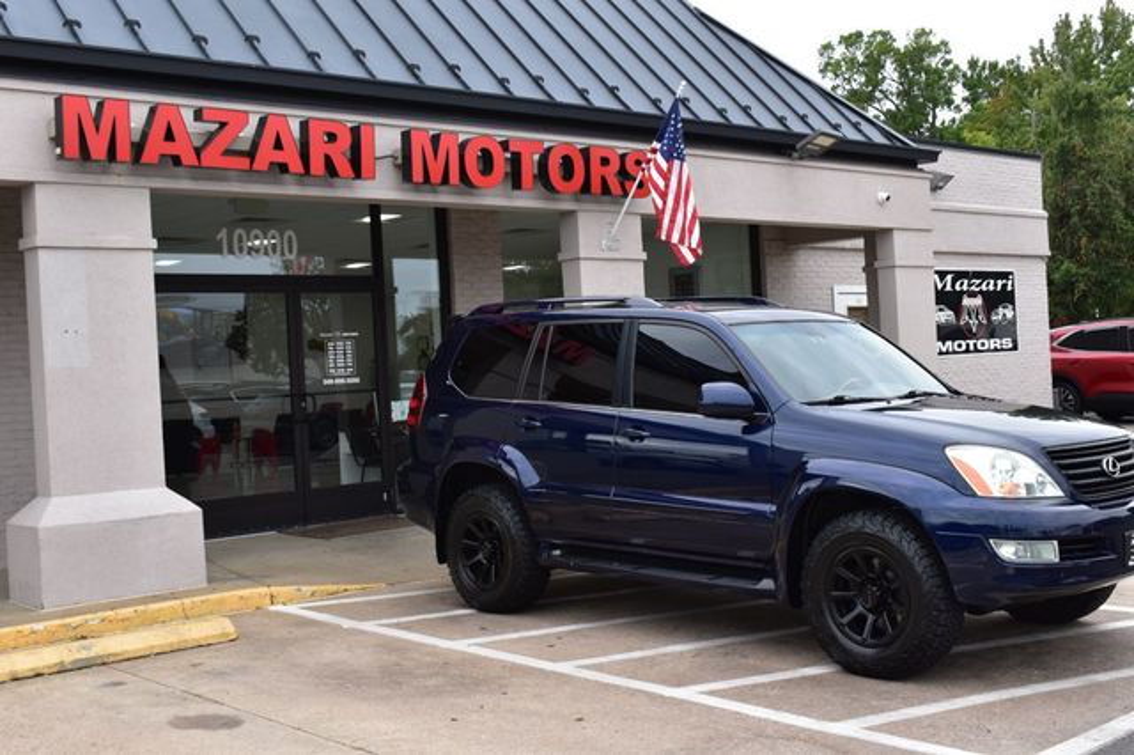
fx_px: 1369
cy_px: 378
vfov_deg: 30.8
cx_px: 567
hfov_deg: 45.0
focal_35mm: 44
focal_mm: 29
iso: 400
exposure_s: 1/200
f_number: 10
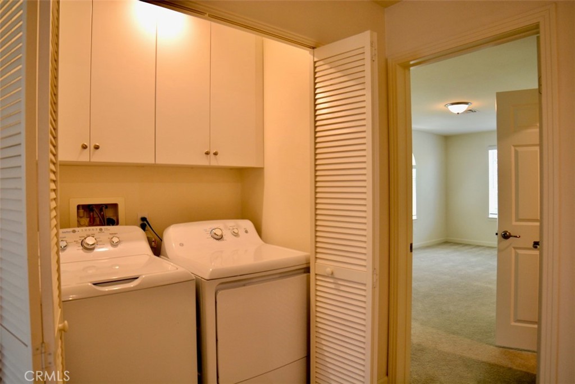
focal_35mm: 21
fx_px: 335
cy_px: 192
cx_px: 288
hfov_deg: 81.2
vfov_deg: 59.5
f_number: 4
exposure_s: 1/60
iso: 450
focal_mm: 14
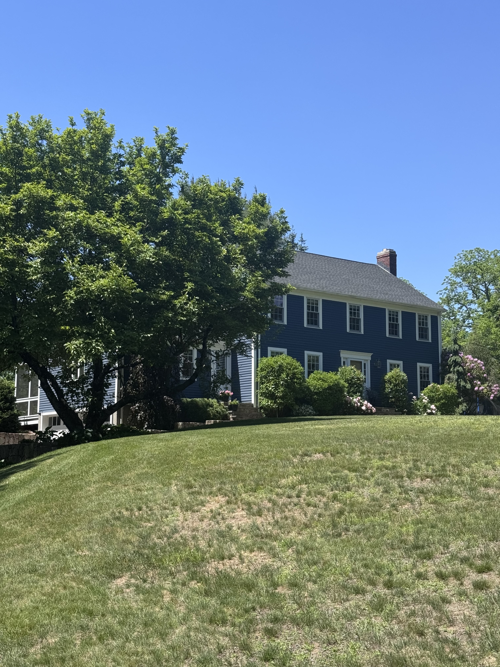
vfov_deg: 39.7
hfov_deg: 30.3
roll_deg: -0.8
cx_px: 250
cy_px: 334
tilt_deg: +7.9
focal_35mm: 48
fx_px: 924
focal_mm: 6.76
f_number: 1.78
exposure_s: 1/2833
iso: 64
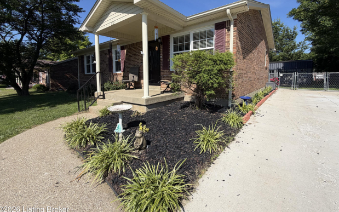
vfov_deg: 70.5
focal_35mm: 16
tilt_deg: -3.7
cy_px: 85
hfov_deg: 97.7
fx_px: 148
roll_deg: +0.2
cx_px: 179
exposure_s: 1/876
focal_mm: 2.22
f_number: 2.2
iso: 20
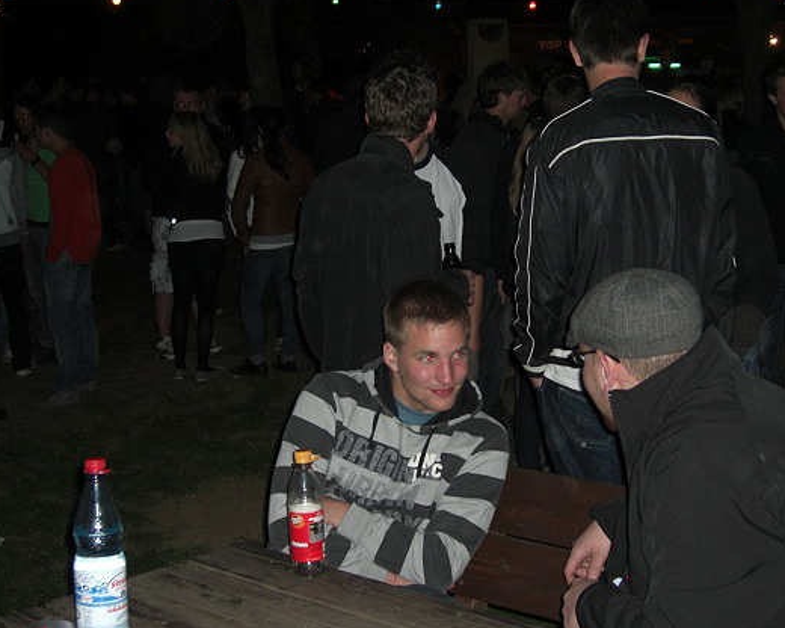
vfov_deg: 29.1
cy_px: 297
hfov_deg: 35.9
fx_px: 1208
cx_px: 447
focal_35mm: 52
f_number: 3.1
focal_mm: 9.5
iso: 200
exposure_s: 1/60
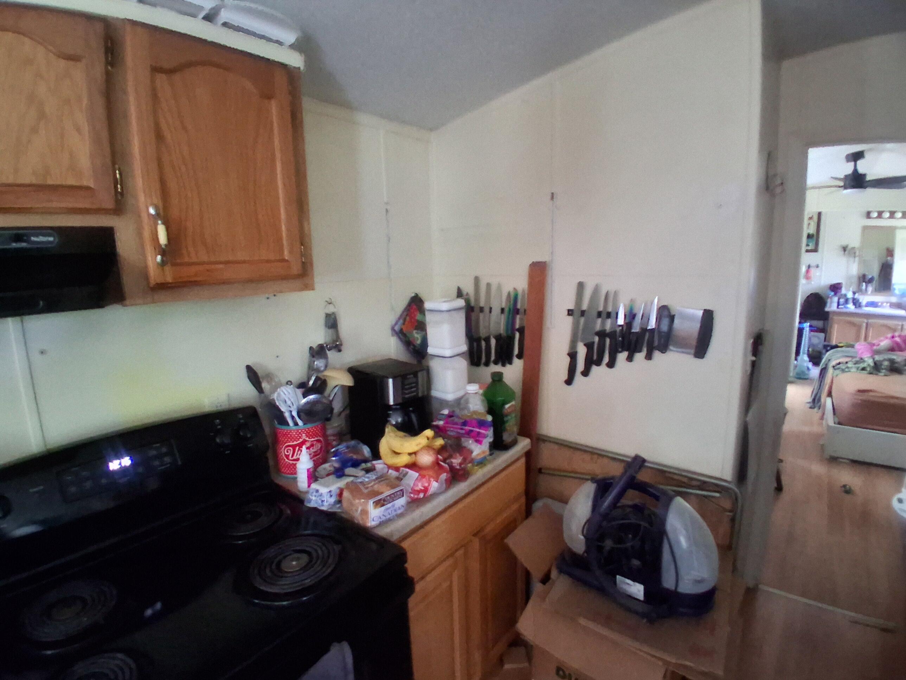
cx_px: 453
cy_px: 340
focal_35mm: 17
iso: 800
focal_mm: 1.4
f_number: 2.2
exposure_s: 1/24
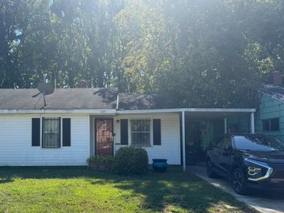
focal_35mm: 31
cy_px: 127
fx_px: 254
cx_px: 107
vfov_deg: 45.2
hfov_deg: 57.7
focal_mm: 6.76
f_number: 1.78
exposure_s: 1/1923
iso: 80
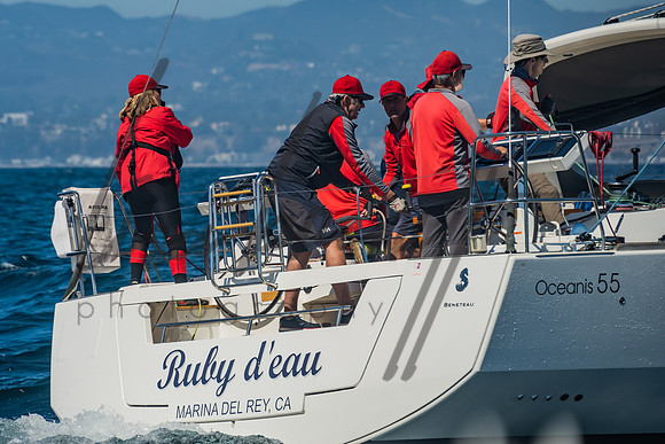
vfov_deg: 4.7
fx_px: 5392
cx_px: 201
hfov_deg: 7.1
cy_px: 146
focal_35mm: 292
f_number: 6.3
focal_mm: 200
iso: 160
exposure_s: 1/800
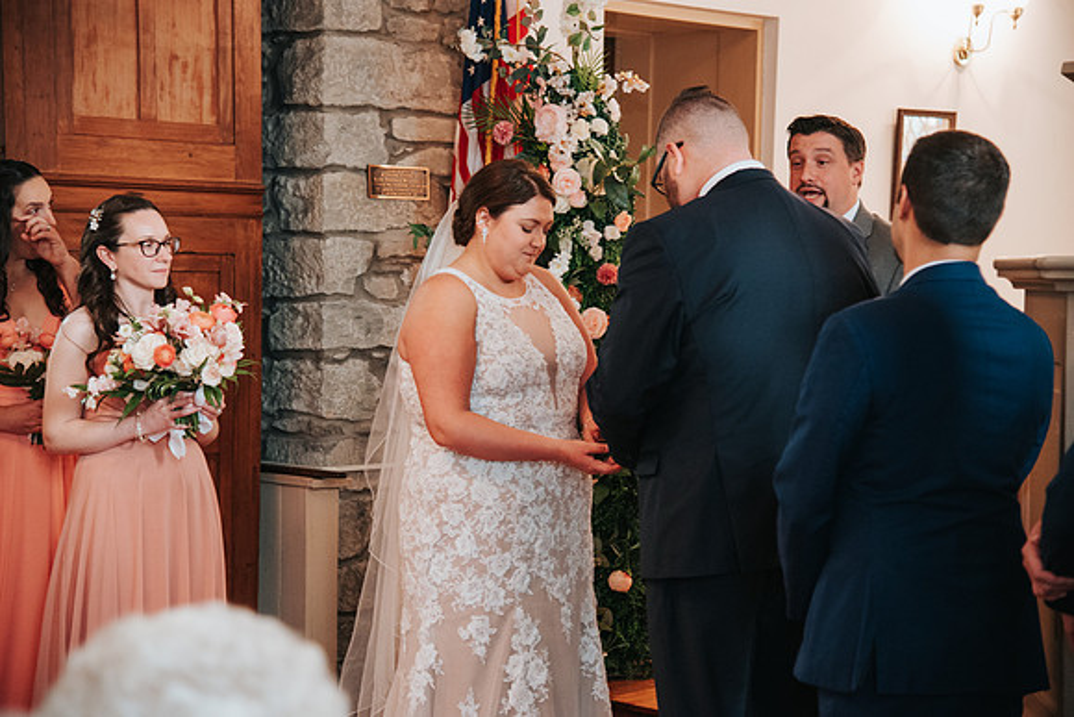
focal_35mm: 78
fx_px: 2327
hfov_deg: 26.0
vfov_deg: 17.5
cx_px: 537
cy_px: 358
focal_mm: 78
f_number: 4
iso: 3200
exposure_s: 1/60
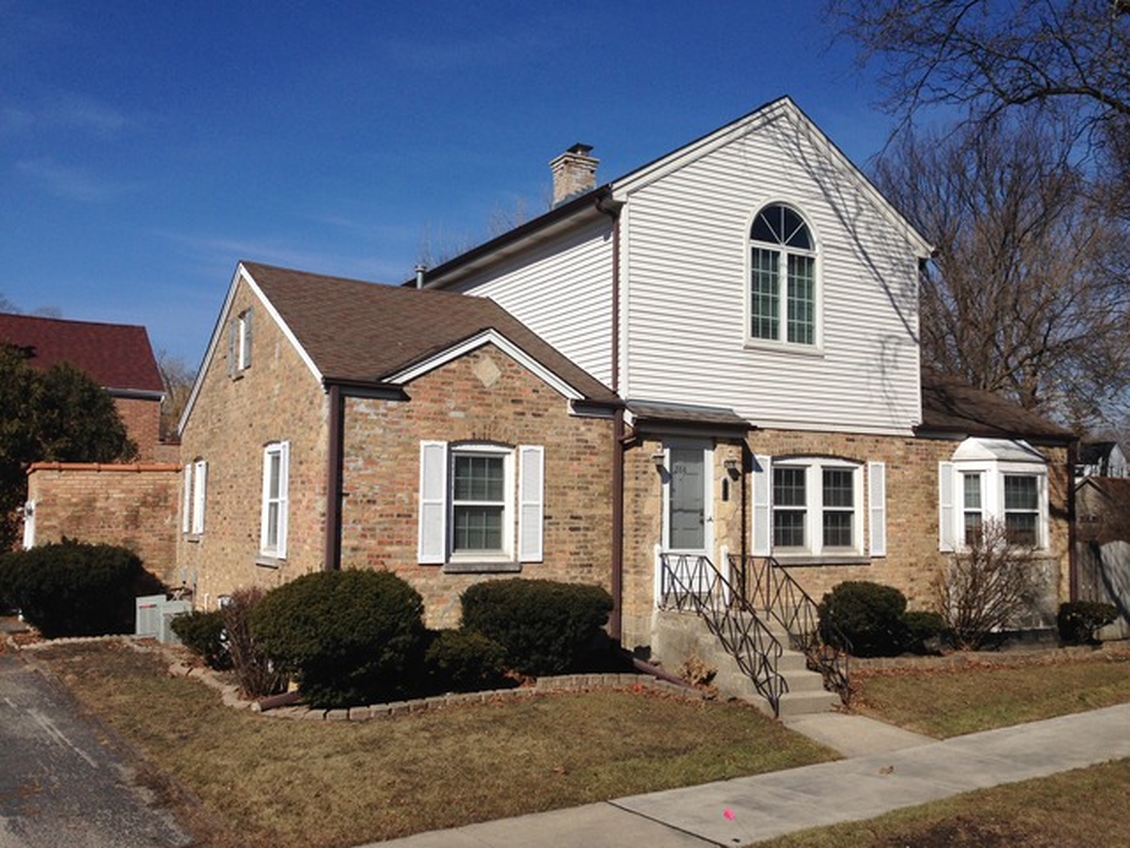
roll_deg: -1.1
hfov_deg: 55.4
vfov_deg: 42.9
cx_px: 565
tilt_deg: +4.2
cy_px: 424
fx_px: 1077
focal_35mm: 33
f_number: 2.4
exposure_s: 1/3390
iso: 50
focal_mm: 4.12
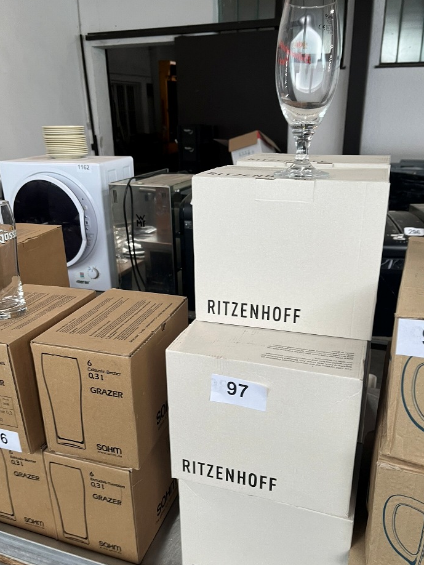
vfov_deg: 61.6
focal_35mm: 29
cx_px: 225
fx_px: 473
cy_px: 302
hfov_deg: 48.2
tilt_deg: -21.7
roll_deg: +0.6
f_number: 1.6
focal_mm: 5.1
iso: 80
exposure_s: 1/50
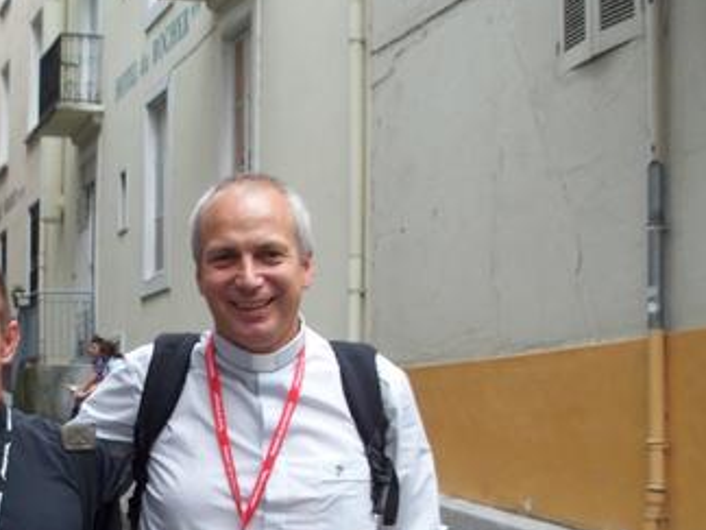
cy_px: 439
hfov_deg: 24.1
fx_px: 1632
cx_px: 161
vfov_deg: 18.2
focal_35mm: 80
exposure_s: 1/125
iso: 64
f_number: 3.4
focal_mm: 7.9
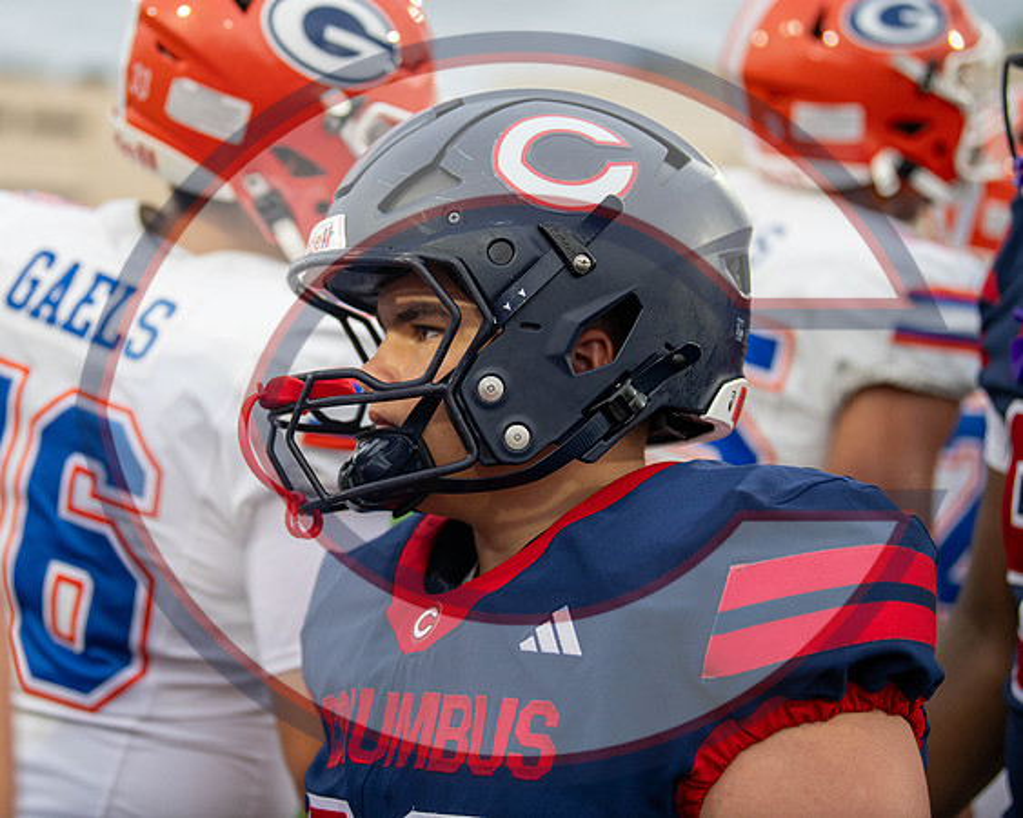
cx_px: 399
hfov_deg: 21.2
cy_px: 382
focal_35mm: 90
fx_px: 2726
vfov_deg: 17.1
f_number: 2.8
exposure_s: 1/1000
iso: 1400
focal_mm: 75
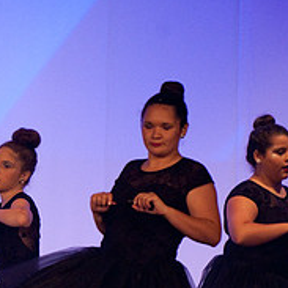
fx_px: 5074
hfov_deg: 3.2
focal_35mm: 539
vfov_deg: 3.3
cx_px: -5
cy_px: 249
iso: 3200
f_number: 2.8
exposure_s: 1/200
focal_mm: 200
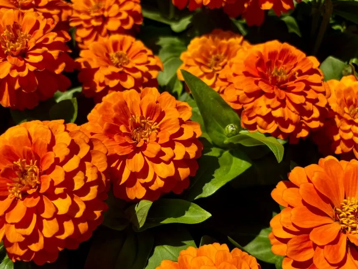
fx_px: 321
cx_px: 154
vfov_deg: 45.3
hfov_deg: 58.1
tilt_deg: -50.5
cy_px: 151
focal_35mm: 31
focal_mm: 5.96
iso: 50
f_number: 1.6
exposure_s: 1/3413
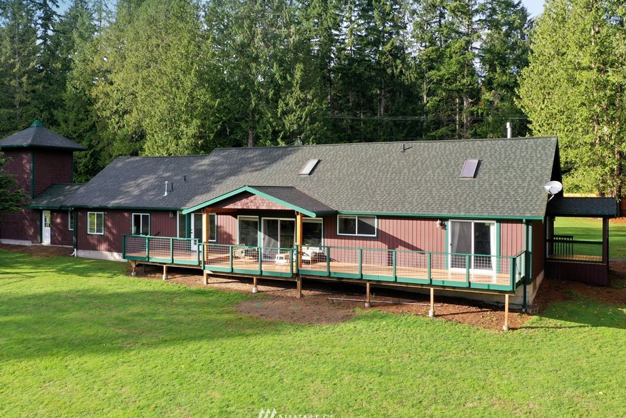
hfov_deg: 57.2
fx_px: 574
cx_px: 294
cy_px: 196
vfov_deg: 40.0
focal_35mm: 33
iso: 100
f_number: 4.5
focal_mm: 10.26
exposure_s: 1/160
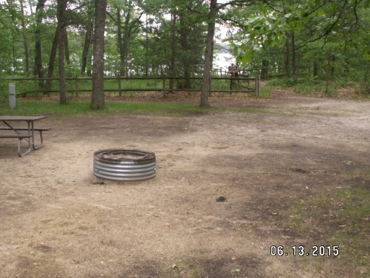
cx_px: 185
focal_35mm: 35
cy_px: 139
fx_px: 374
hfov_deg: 52.6
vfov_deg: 40.7
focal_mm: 5.86
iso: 50
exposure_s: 1/60
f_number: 3.5
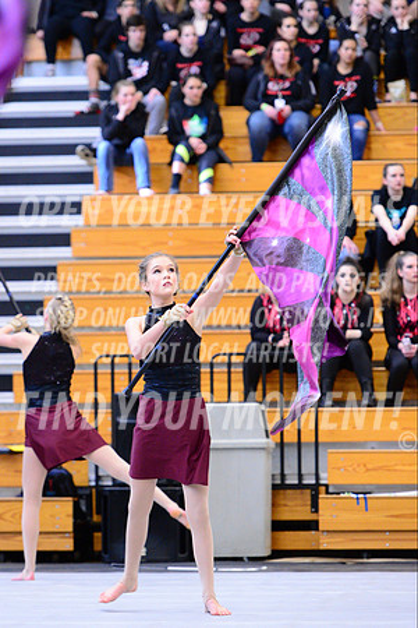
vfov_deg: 14.7
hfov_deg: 9.8
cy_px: 314
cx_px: 209
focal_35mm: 140
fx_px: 2438
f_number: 2.8
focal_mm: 140
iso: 6400
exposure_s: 1/320
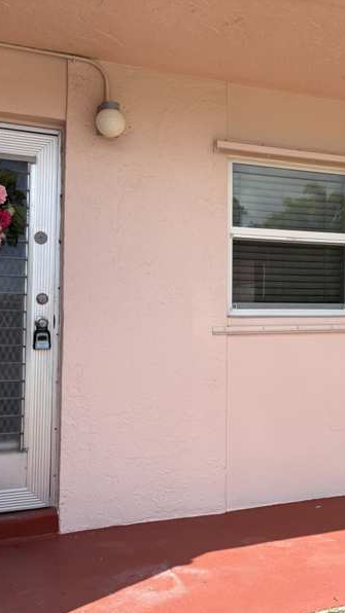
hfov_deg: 30.4
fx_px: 618
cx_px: 274
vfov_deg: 52.8
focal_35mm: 38
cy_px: 306
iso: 50
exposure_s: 1/1848
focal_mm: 5.96
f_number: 1.6
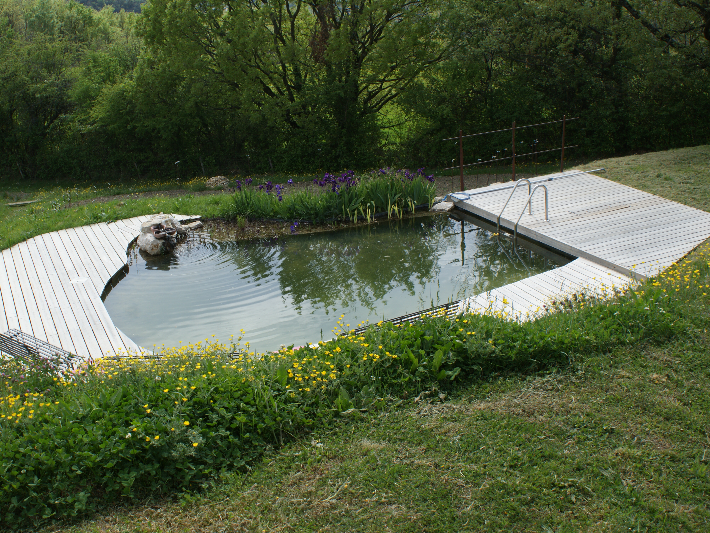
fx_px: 882
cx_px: 307
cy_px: 262
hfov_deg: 43.7
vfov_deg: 33.6
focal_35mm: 43
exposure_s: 1/125
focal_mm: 26
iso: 100
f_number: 11
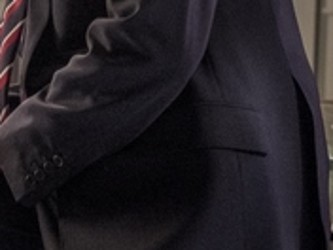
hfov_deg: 10.4
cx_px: -246
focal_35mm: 180
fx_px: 1732
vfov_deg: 8.2
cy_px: 71
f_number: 2.8
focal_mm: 31.1
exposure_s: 1/125
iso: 2500
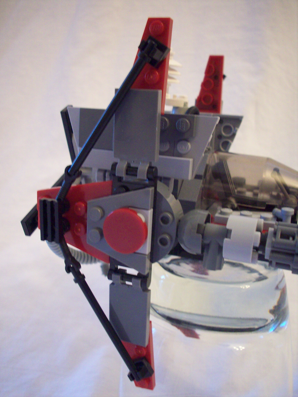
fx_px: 425
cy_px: 198
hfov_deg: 38.7
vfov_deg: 50.1
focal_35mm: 37
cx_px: 149
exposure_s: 1/8
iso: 193
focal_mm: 6.2
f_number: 2.8
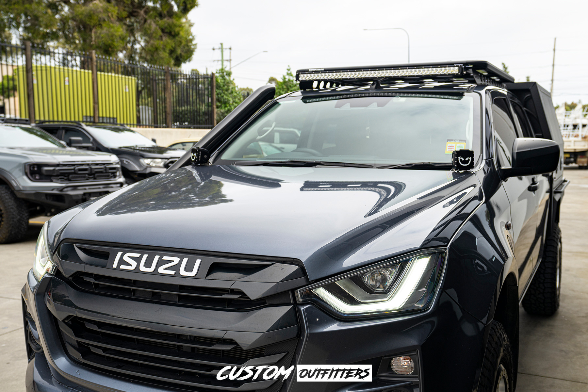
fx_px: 506
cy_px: 196
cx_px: 294
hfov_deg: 60.3
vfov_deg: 42.3
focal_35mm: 31
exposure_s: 1/80
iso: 100
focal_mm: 31
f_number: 4.5
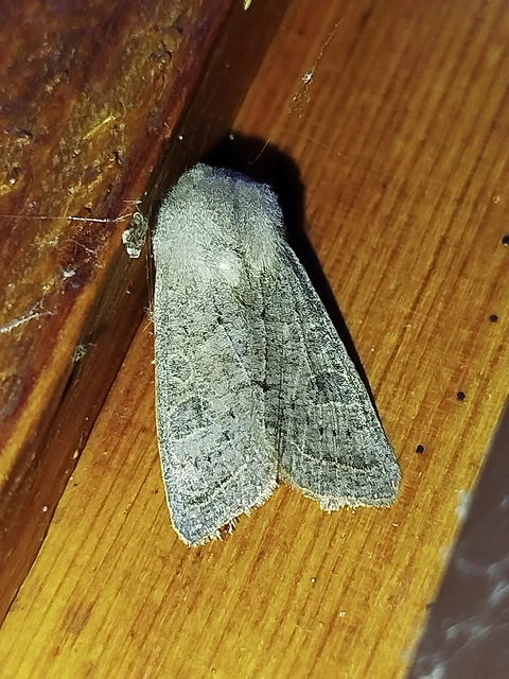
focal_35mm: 84
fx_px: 1647
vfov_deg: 23.3
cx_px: 254
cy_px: 340
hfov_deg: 17.6
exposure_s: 1/50
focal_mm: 5.31
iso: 200
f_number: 1.7
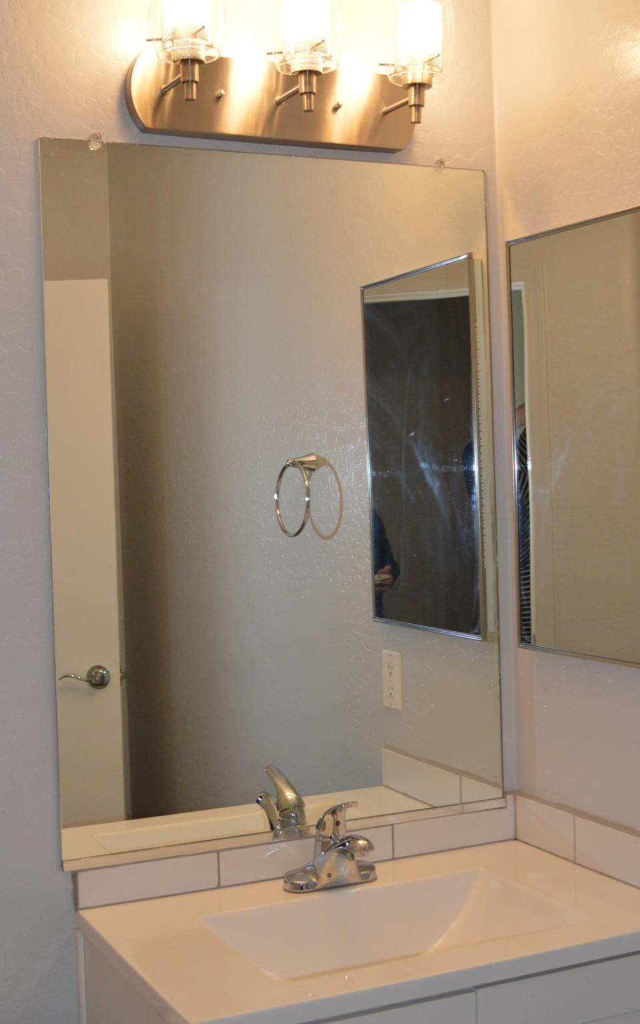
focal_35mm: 48
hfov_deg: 26.9
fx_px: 1339
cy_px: 488
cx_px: 272
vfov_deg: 41.8
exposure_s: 1/60
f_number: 4
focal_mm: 24
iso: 450
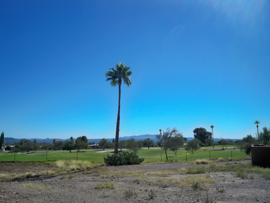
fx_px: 273
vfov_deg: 40.7
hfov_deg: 52.6
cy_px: 102
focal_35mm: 35
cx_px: 135
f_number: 4.7
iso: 80
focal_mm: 6.3
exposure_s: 1/800
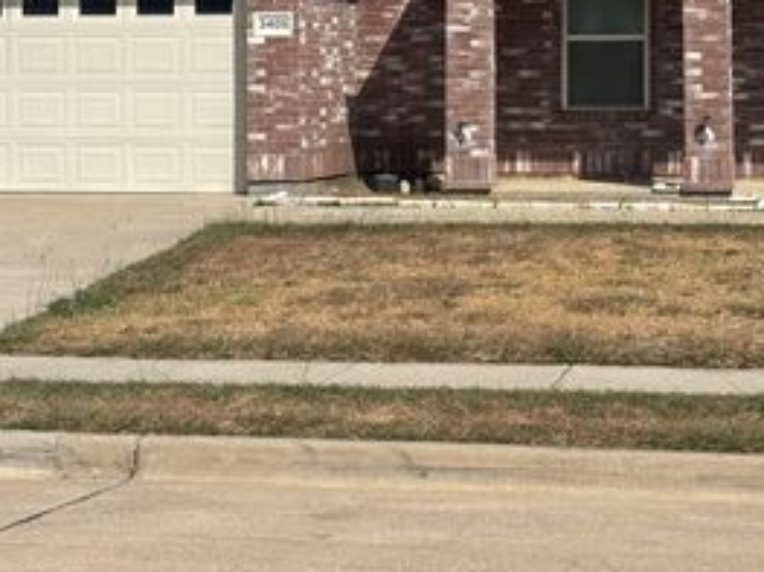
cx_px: 351
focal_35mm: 99
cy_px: 106
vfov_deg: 14.8
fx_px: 2184
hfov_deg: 19.8
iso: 40
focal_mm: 5.96
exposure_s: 1/5076
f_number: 1.6
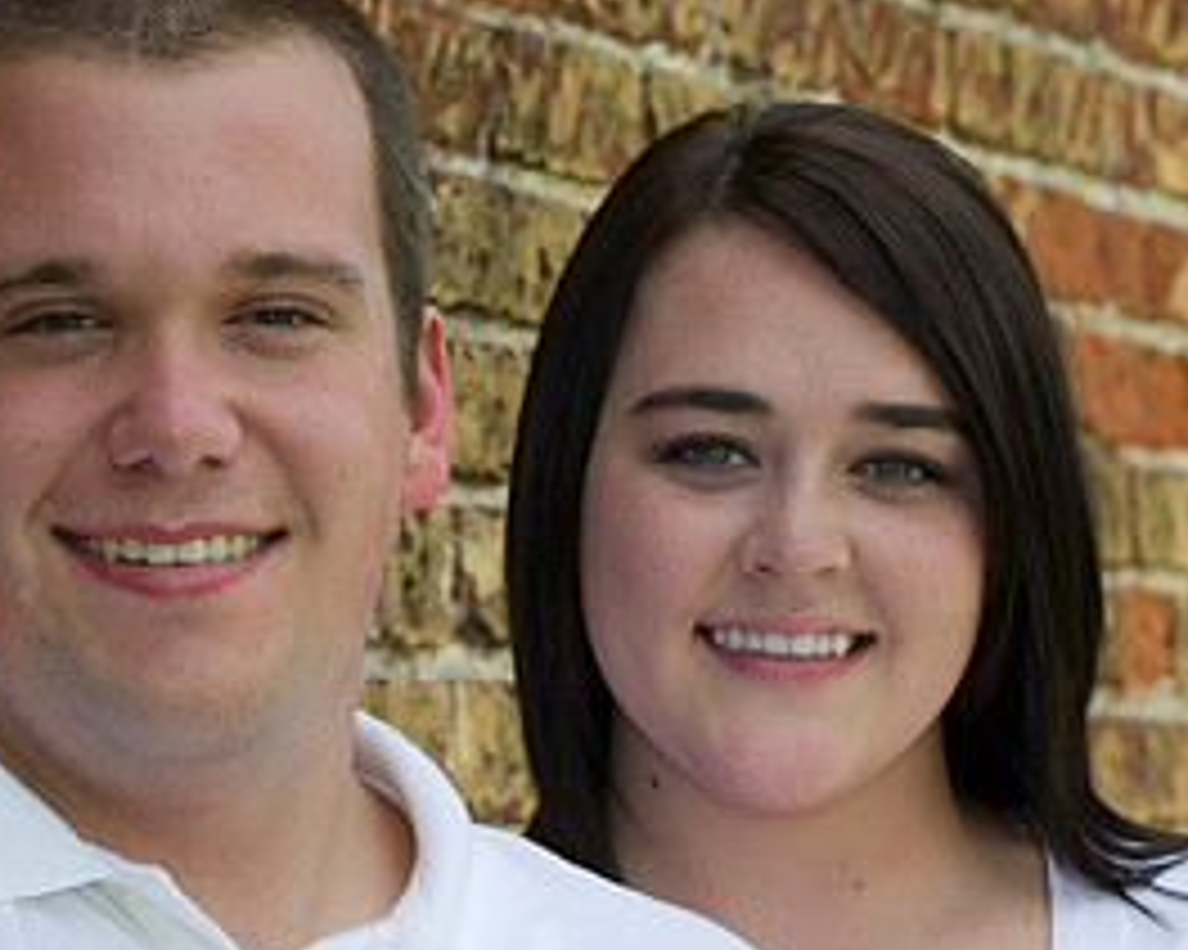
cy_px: 612
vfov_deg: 7.6
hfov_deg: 9.6
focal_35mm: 202
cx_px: 374
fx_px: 7100
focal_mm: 98
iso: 200
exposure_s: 1/125
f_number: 8
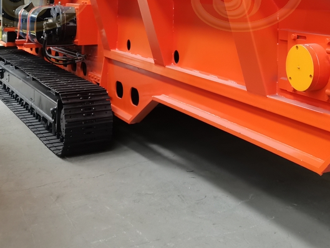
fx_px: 563
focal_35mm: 59
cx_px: 248
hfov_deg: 32.1
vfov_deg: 23.5
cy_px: -17
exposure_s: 1/33.3
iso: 500
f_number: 1.8
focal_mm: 5.58
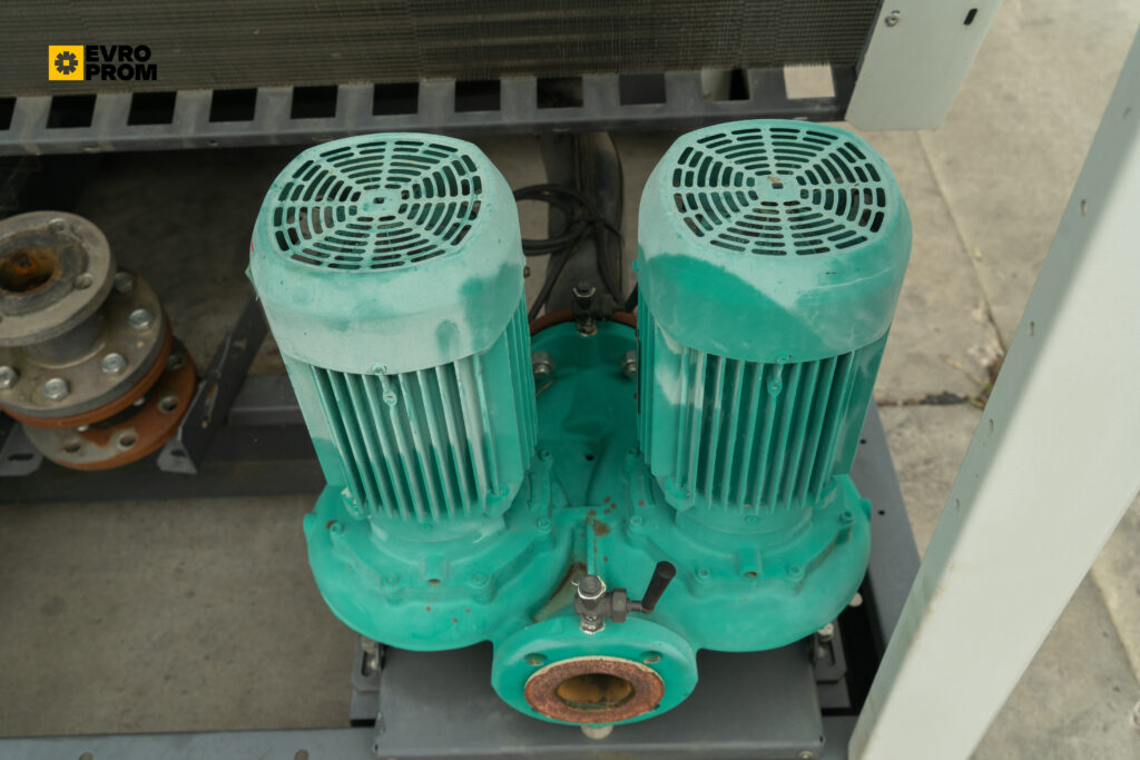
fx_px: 982
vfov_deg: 42.3
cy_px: 380
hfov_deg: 60.3
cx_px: 570
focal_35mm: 31
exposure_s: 1/200
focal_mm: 31
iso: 160
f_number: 6.3
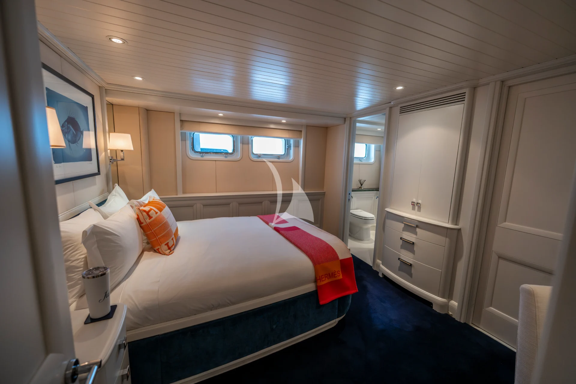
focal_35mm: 14
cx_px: 288
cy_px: 192
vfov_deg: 81.2
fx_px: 224
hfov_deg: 104.3
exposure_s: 1/200
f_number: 2.8
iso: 2000
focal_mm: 14
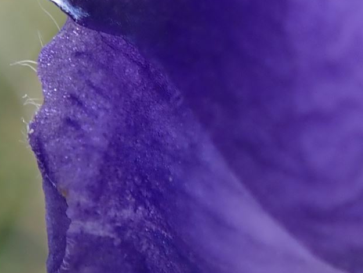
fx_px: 1007
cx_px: 238
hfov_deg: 20.4
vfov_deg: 15.4
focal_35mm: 96
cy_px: 159
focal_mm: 5.5
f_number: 2.3
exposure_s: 1/125
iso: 160
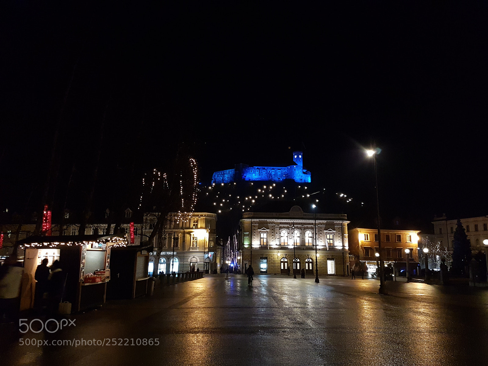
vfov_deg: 53.1
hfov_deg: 67.3
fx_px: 367
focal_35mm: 26
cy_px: 183
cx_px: 244
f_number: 1.7
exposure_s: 1/15
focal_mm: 4.2
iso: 320
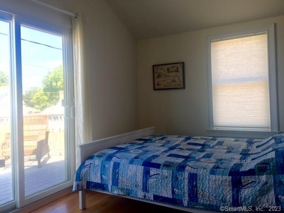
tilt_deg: -1.2
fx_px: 238
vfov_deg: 48.2
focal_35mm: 29
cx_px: 142
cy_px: 106
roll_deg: +0.8
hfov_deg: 61.7
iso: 32
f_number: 2.2
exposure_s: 1/134
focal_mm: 4.15
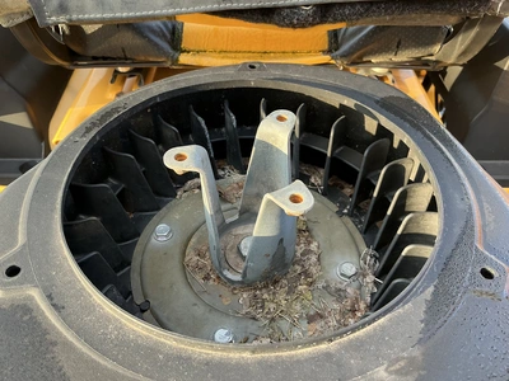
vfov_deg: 49.7
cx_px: 254
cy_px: 190
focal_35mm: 28
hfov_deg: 63.4
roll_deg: -1.6
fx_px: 412
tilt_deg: -42.2
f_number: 1.8
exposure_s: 1/122
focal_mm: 3
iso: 50
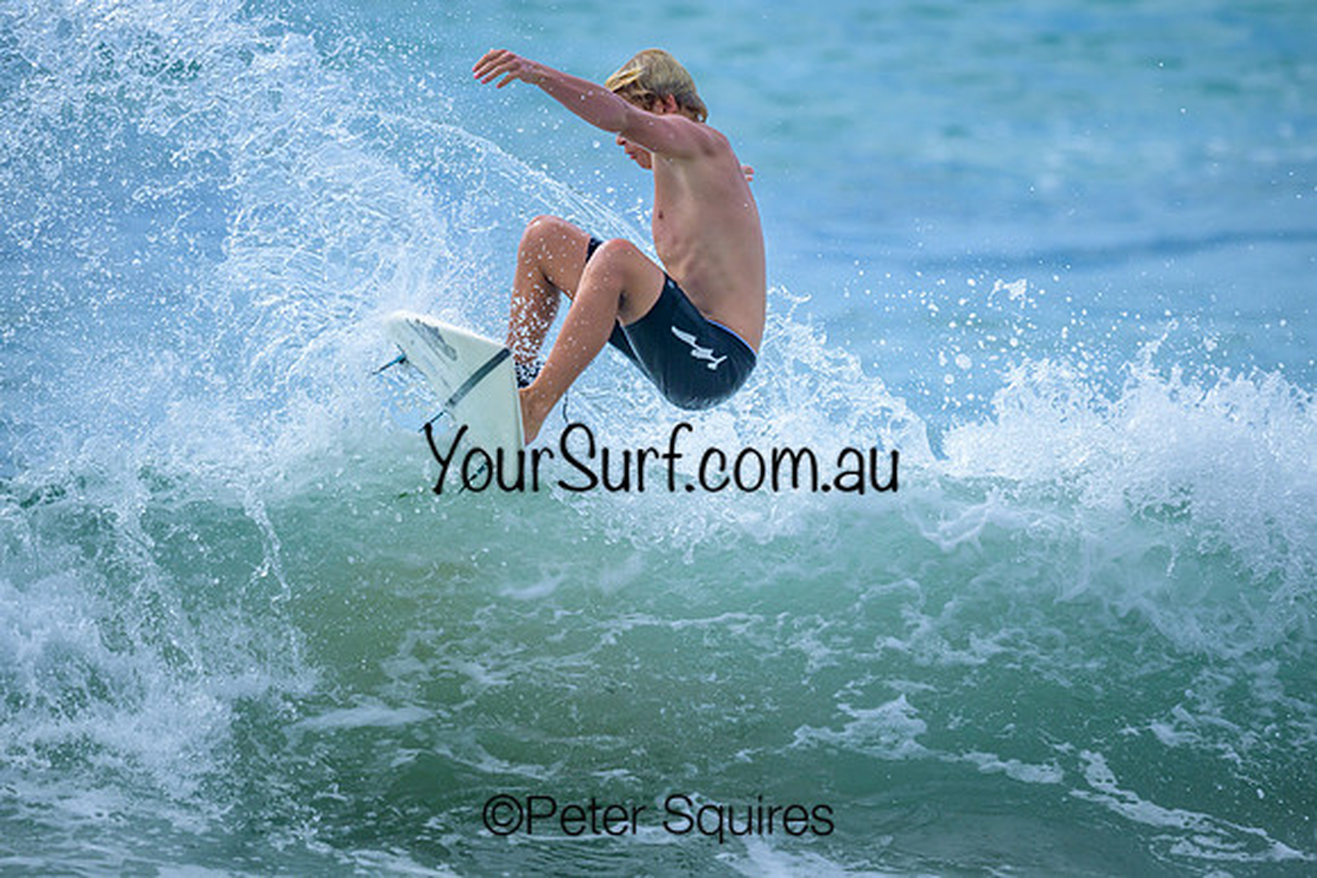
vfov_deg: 1.5
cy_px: 412
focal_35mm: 893
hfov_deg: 2.3
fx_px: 32675
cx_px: 722
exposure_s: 1/3200
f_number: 6.3
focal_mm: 800
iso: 500
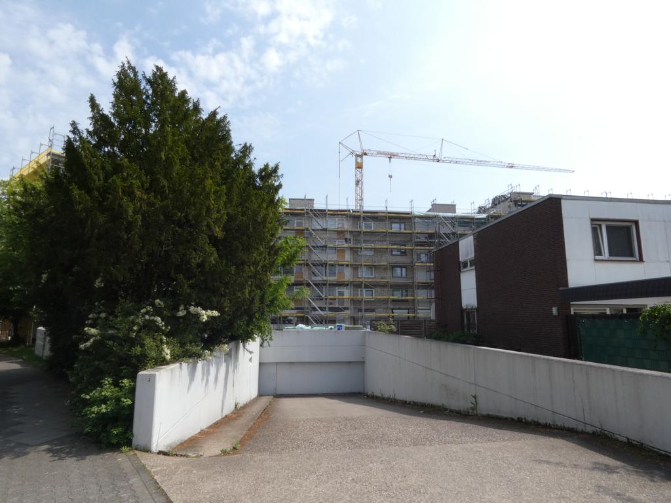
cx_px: 336
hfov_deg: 81.7
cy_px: 252
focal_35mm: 20
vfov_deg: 66.0
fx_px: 388
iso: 80
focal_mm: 3.6
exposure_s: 1/160
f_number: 8
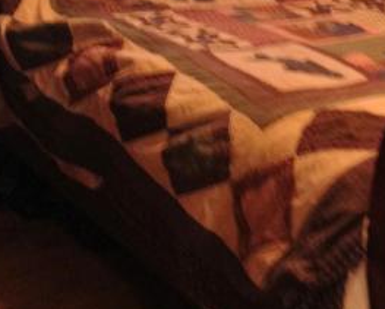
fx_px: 1072
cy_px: -47
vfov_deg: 15.9
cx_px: 309
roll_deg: -1.6
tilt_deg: -10.0
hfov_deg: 20.1
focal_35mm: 94
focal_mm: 4.12
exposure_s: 1/20
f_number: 2.4
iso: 125
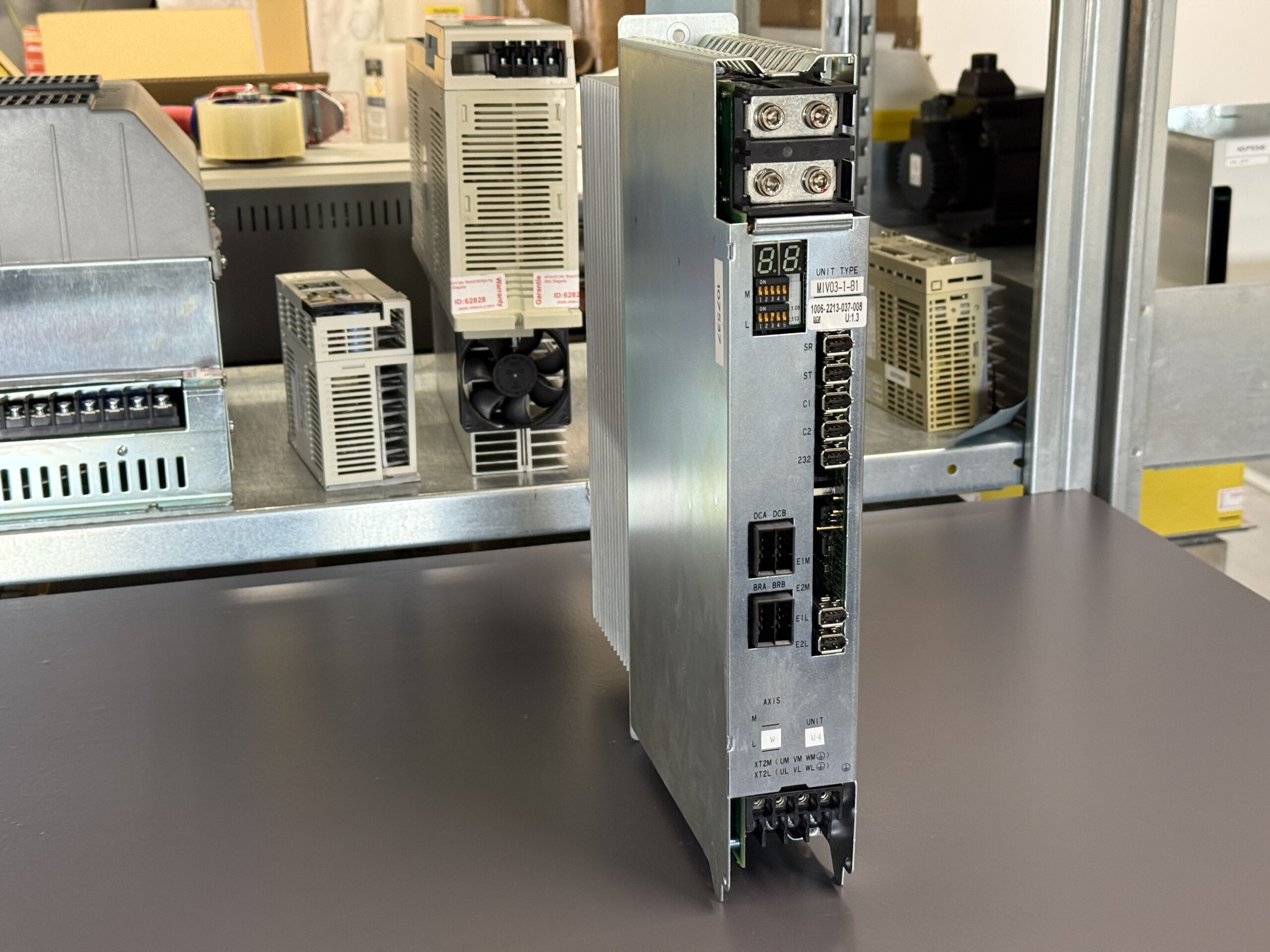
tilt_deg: -17.5
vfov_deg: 30.3
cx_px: 635
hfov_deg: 39.7
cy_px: 476
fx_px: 1761
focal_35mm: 48
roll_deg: +0.7
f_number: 1.78
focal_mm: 6.76
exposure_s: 1/50
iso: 160
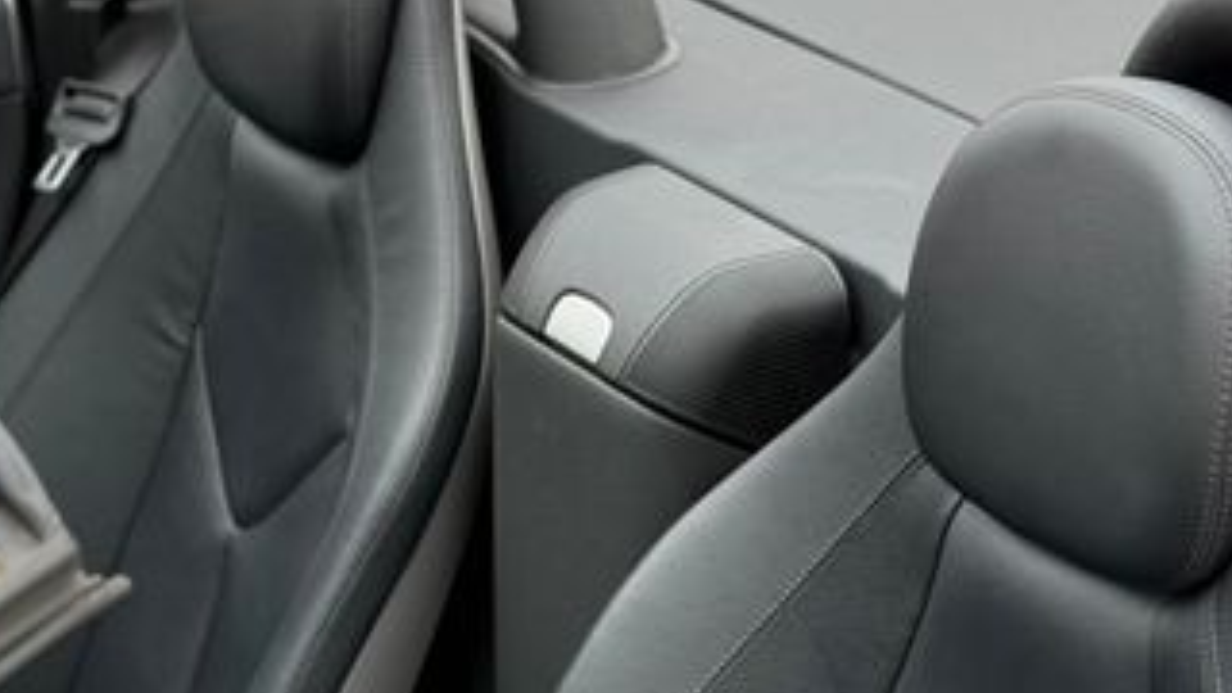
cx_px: 420
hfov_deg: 27.4
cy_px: 666
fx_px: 2515
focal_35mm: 77
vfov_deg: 15.4
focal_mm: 6.76
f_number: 1.78
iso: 100
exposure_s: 1/251
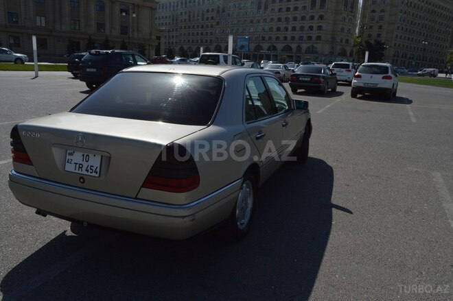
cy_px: 150
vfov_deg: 47.9
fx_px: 339
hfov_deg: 67.4
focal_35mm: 27
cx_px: 226
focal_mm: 18
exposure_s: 1/160
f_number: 18
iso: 100
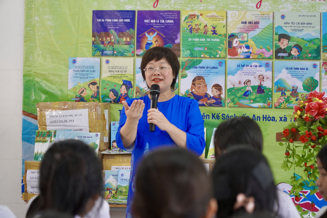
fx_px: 1403
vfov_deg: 8.9
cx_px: 164
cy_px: 109
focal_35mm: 154
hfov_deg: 13.3
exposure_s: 1/160
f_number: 4
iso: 1000
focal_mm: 103
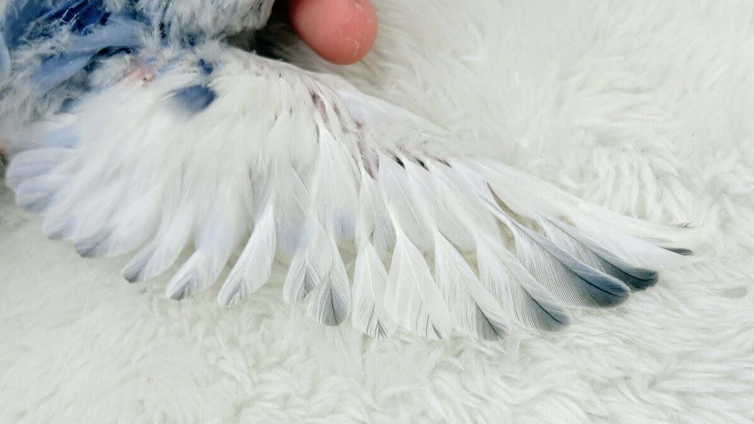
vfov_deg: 21.0
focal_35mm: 57
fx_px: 1140
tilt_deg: -55.5
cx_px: 379
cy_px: 277
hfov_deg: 36.6
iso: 50
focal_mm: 5.96
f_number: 1.6
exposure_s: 1/100
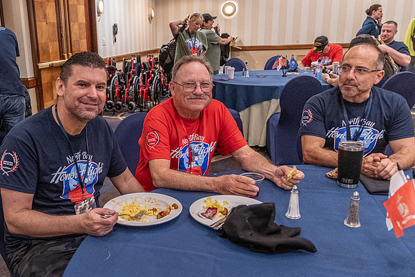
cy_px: 143
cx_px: 126
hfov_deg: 52.8
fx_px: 405
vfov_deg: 37.8
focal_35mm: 35
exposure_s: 1/125
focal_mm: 16
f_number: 2.8
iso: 2800
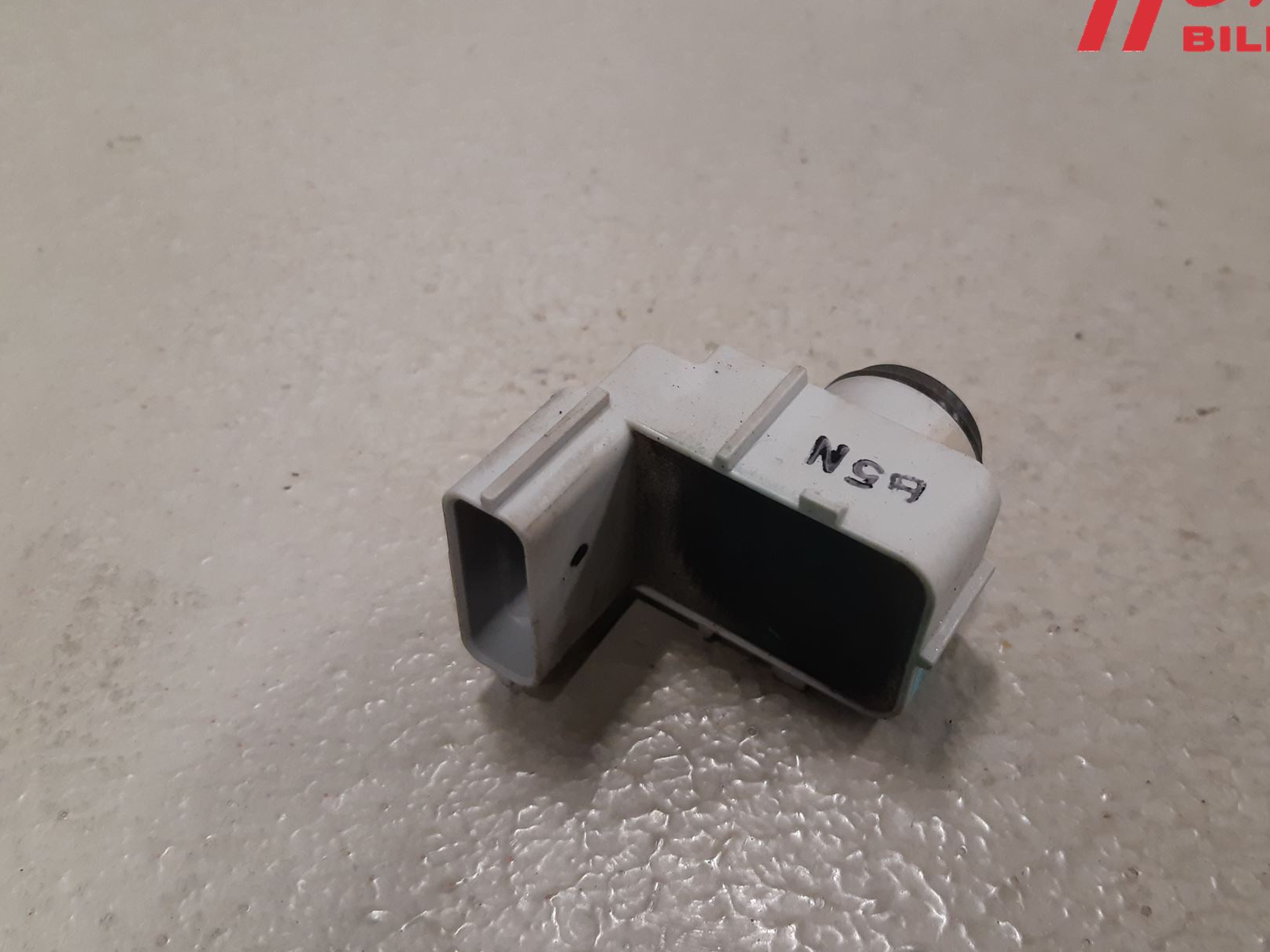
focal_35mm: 33
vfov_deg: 42.9
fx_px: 1211
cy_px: 522
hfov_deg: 55.0
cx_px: 755
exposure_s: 1/50
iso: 200
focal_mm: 3.93
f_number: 1.7
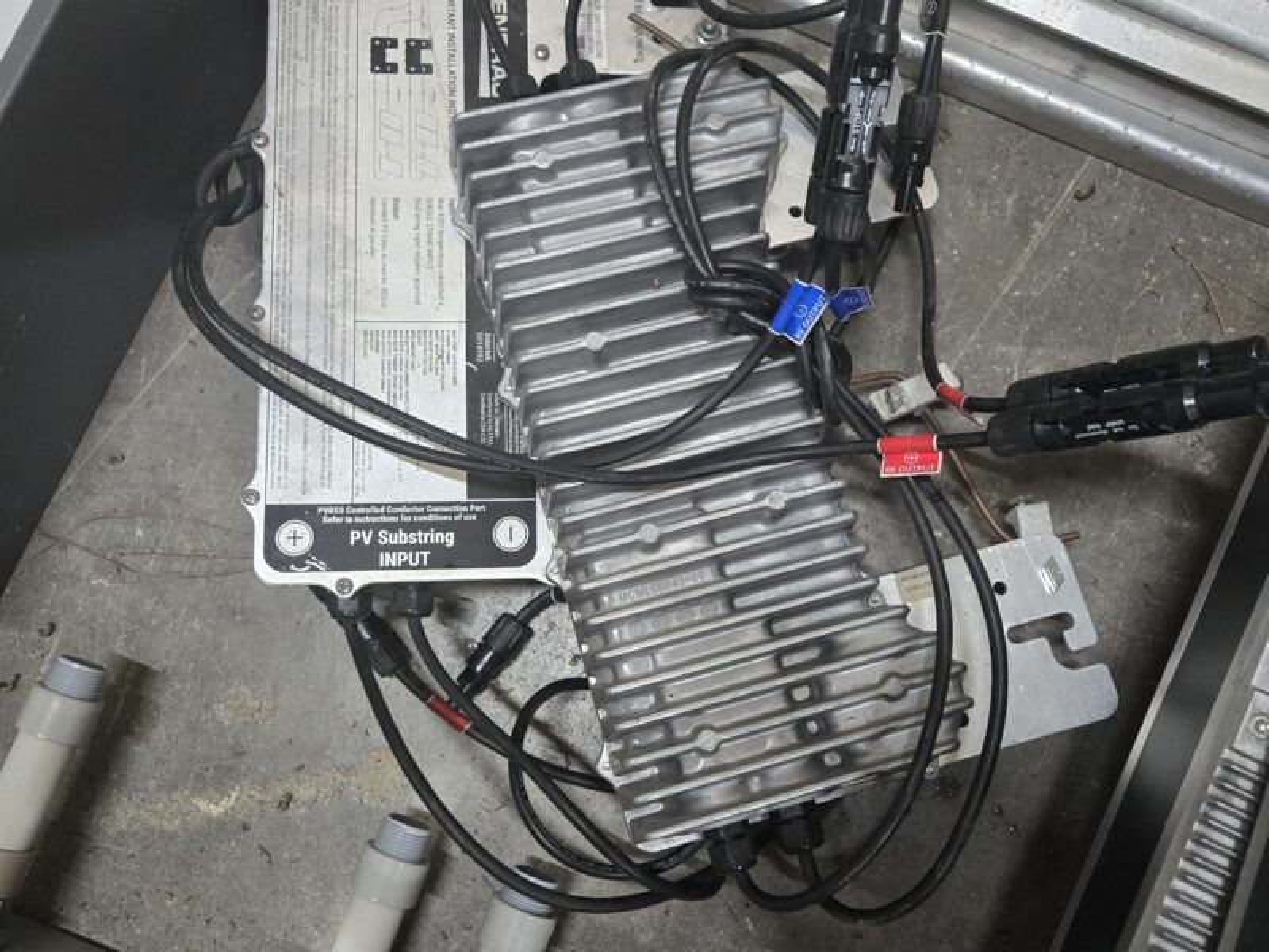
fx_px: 843
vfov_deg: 58.9
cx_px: 634
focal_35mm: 23
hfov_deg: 73.9
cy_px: 476
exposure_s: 1/120
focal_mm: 5.4
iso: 500
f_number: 1.8
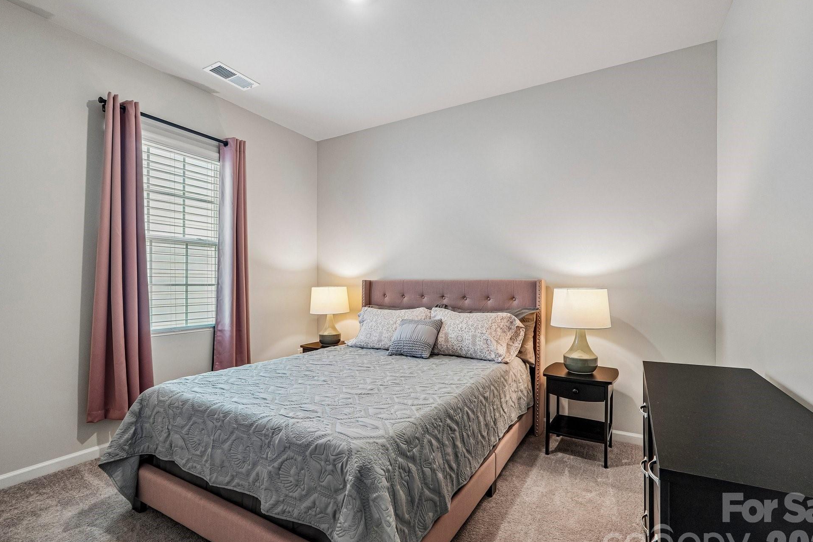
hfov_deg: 96.7
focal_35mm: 16
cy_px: 287
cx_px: 424
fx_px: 361
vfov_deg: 73.7
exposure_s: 1/8
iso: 400
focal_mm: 10
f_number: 8
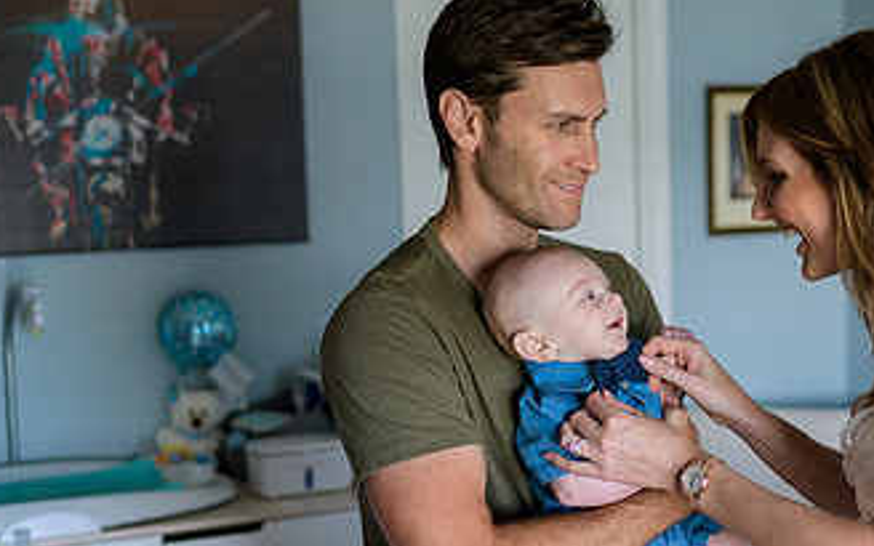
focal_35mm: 63
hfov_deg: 32.1
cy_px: 273
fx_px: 1501
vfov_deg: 20.6
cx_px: 608
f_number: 2
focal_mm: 35
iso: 400
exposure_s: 1/200
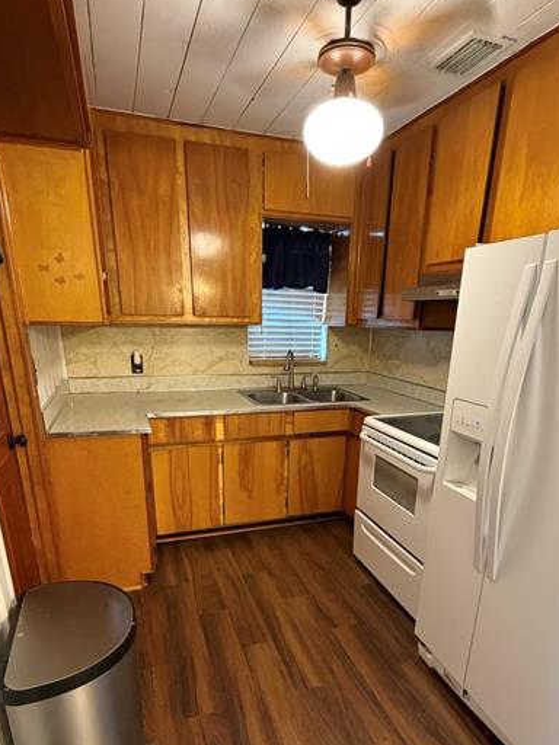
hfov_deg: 63.4
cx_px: 285
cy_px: 479
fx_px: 452
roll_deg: -1.6
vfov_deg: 77.2
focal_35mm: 21
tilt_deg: -20.9
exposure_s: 1/60
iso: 640
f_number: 2.2
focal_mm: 2.22
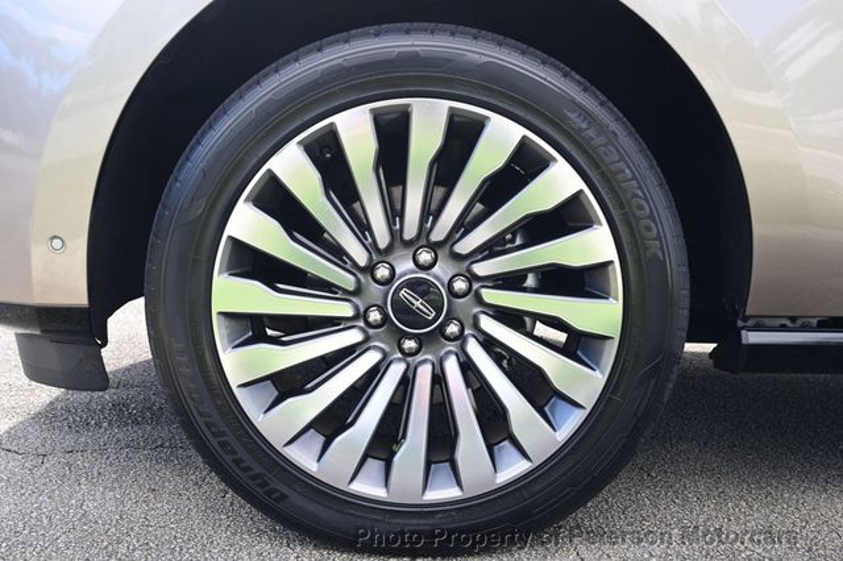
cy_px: 280
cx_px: 422
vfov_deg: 34.2
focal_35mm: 39
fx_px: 913
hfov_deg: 49.6
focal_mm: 26
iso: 100
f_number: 5
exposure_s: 1/100
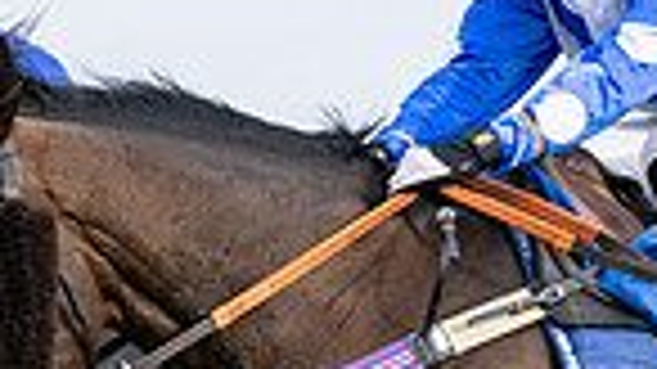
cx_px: 590
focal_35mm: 387
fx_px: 6739
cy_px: 526
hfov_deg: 5.6
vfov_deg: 3.1
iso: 400
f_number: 4
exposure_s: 1/1600
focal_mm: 70
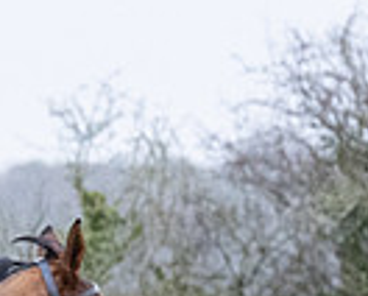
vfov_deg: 1.8
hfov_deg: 2.2
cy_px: 752
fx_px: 9522
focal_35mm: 873
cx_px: -55
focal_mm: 89
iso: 1600
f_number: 4
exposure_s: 1/1000
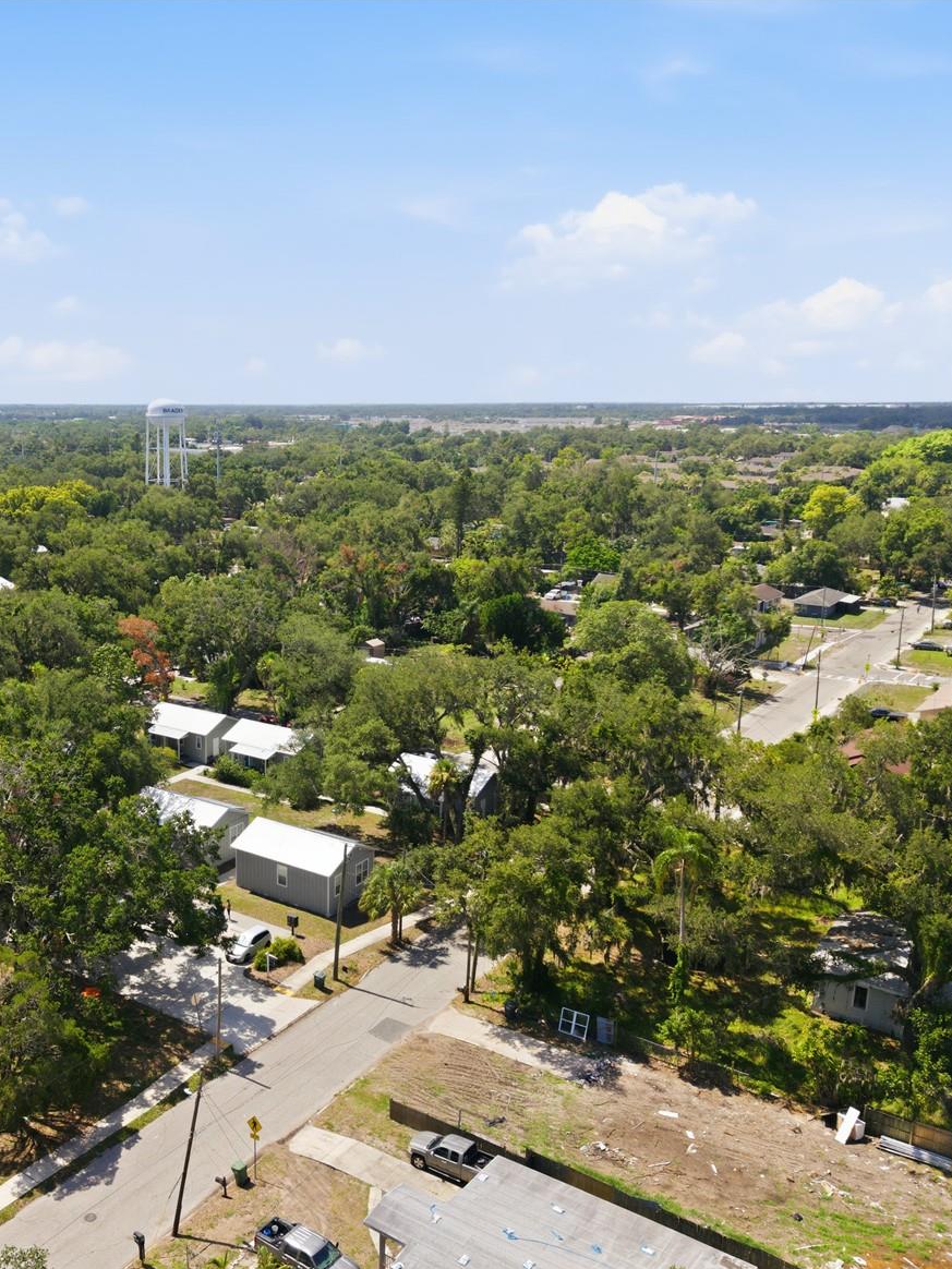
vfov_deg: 55.3
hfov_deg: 41.9
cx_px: 262
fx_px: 1210
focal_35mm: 33
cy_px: 651
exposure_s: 1/160
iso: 150
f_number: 1.8
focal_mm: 8.7
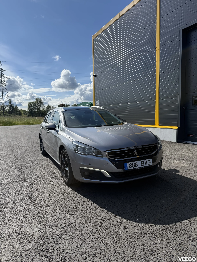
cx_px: 98
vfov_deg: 71.6
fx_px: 182
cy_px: 131
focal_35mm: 24
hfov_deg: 56.8
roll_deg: +0.8
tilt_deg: -4.5
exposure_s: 1/6173
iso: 80
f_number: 1.78
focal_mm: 6.76
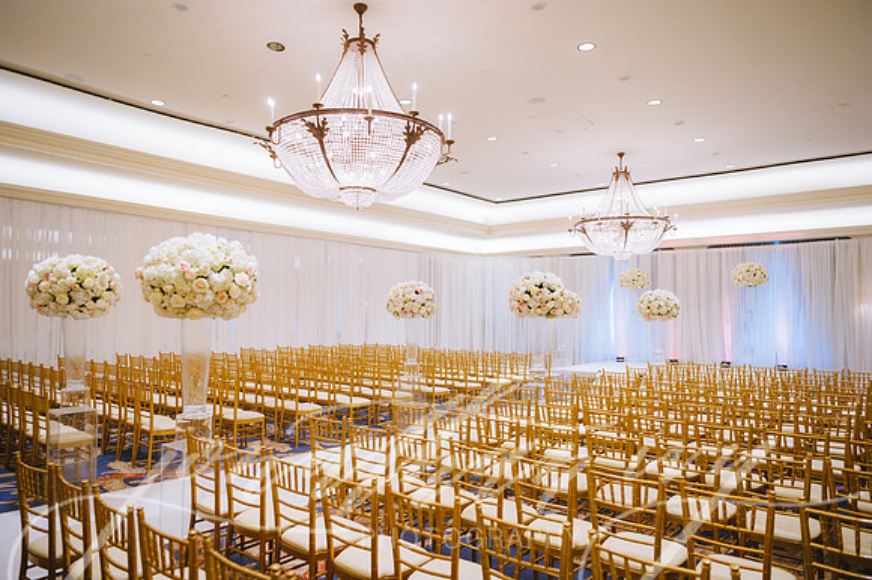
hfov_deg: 73.8
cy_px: 290
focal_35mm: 24
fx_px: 581
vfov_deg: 53.1
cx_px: 436
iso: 1600
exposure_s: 1/200
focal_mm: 24
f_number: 2.8
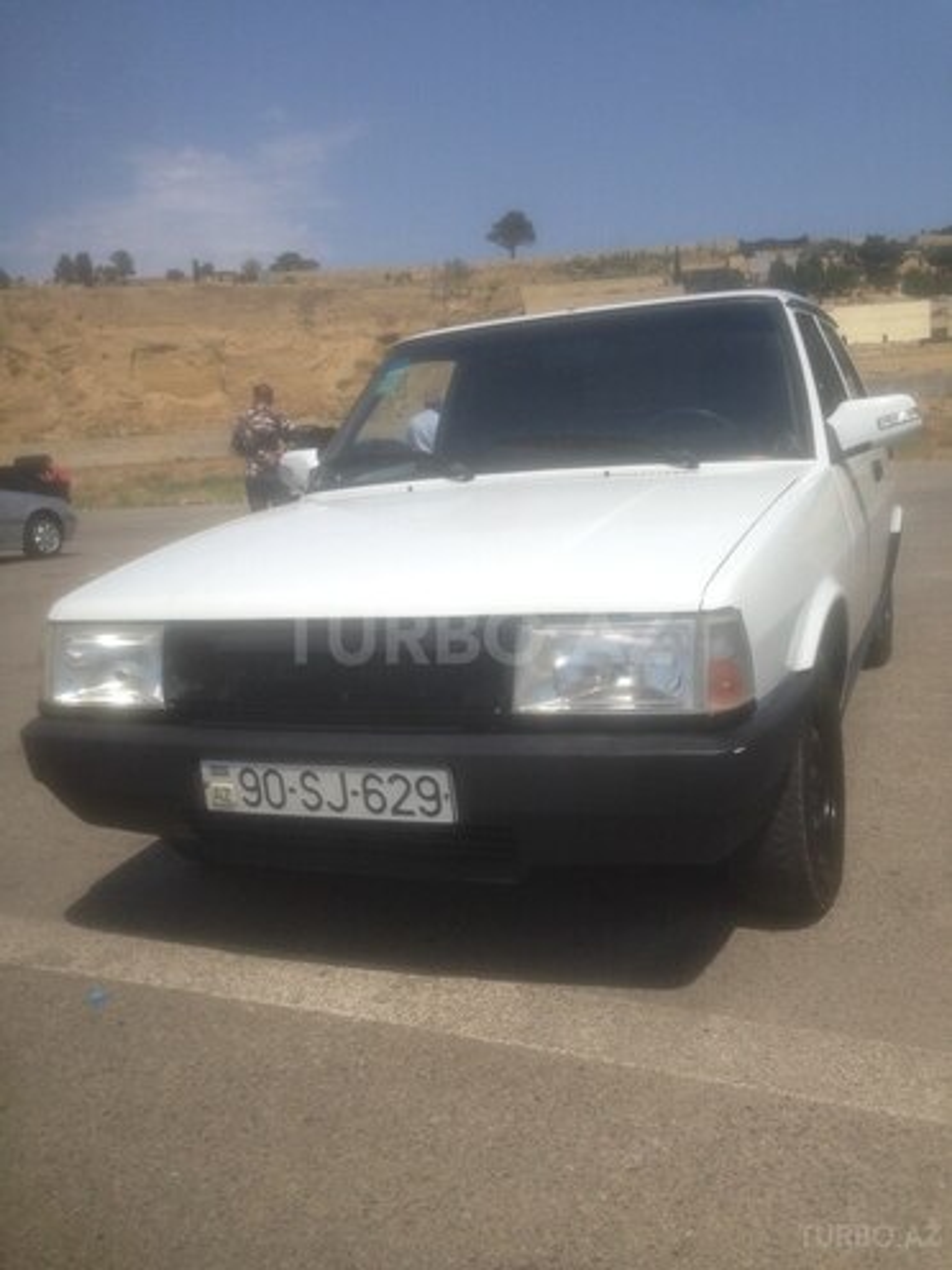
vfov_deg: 55.4
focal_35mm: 33
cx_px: 476
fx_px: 1210
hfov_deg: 42.9
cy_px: 635
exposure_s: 1/2463
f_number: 2.4
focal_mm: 4.12
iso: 50
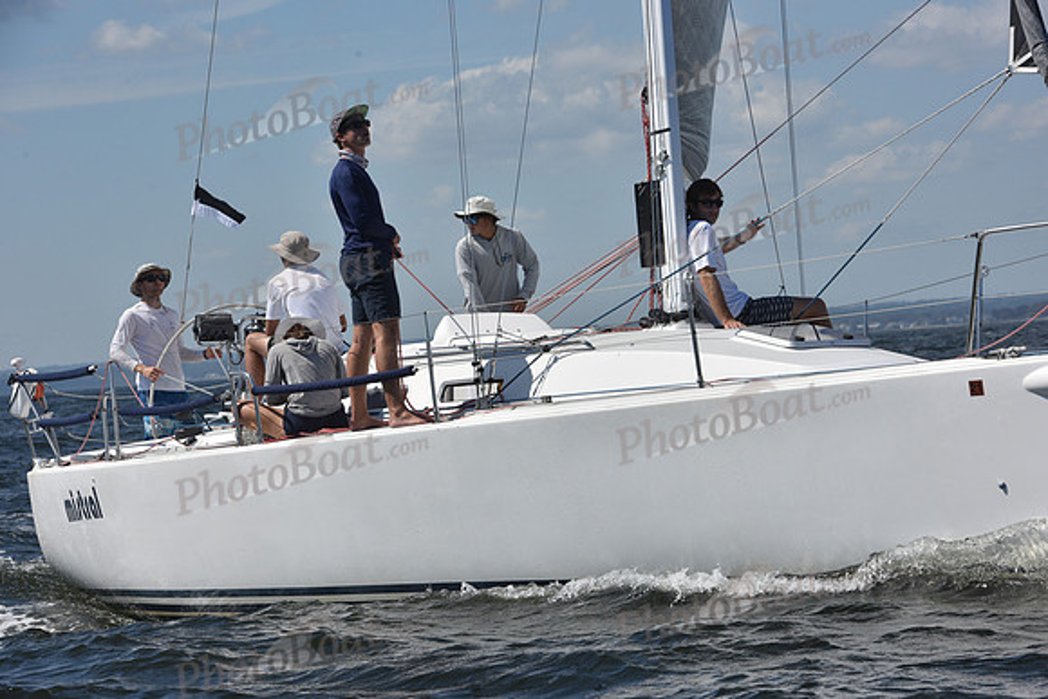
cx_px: 524
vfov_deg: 8.9
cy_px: 350
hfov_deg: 13.2
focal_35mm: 155
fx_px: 4513
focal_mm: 155
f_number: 13
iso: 320
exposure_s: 1/1250
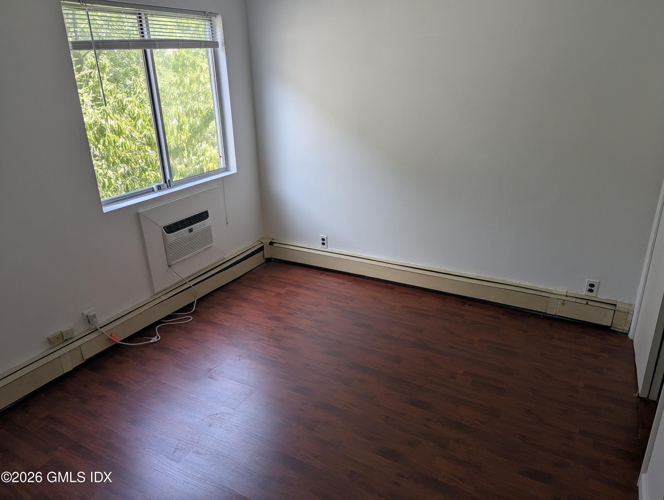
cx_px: 332
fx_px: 461
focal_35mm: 24
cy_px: 250
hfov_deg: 71.5
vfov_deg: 56.9
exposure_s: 1/79.4
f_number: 1.85
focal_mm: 6.81
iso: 39
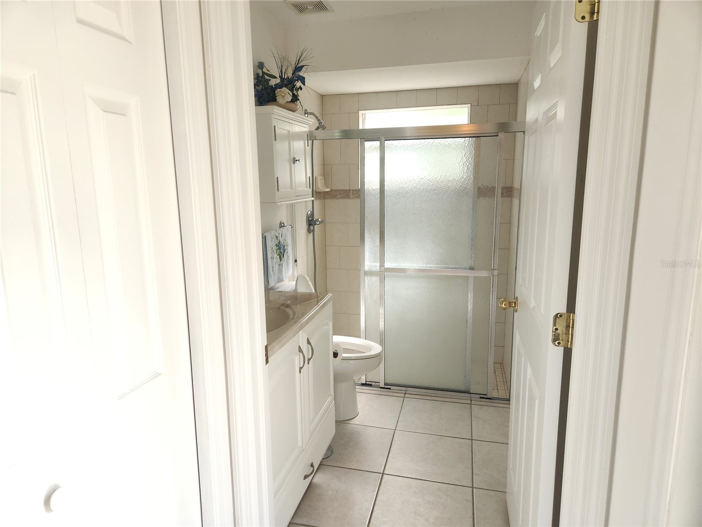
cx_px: 351
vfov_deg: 58.9
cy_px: 264
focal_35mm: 23
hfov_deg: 73.9
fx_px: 466
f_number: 1.8
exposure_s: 1/120
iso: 200
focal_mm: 5.4
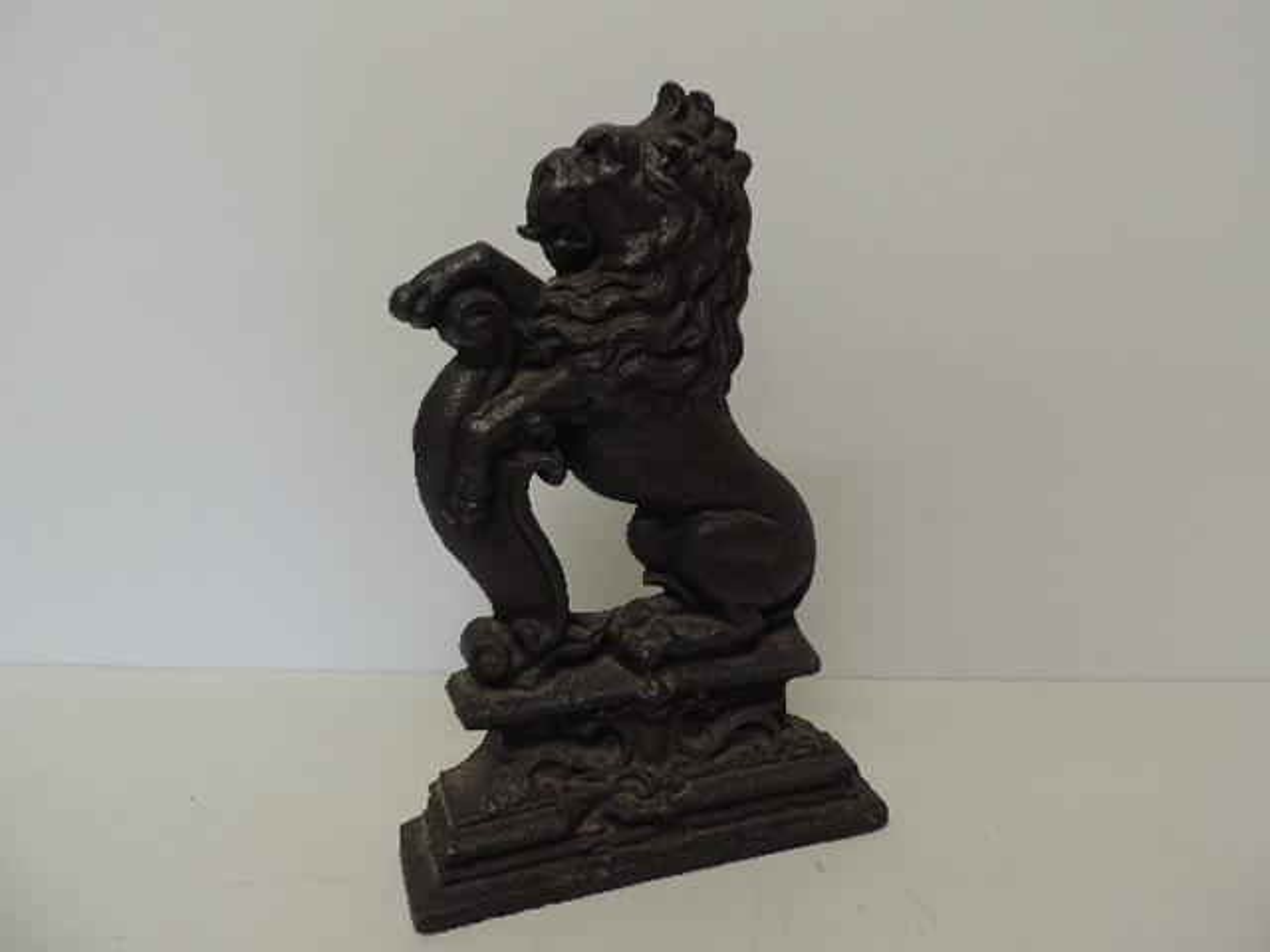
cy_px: 476
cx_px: 635
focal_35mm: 24
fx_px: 881
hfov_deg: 71.6
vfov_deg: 56.8
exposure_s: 1/30
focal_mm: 4.3
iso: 320
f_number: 3
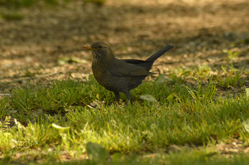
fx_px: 3110
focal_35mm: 450
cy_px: 82
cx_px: 124
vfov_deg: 3.0
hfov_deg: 4.6
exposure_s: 1/800
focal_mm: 300
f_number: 11
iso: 3200
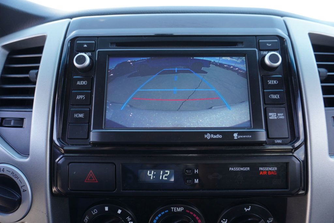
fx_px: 223
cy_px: 112
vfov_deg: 53.2
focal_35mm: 24
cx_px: 167
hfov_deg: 73.7
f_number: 4
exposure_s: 1/60
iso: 160
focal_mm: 16
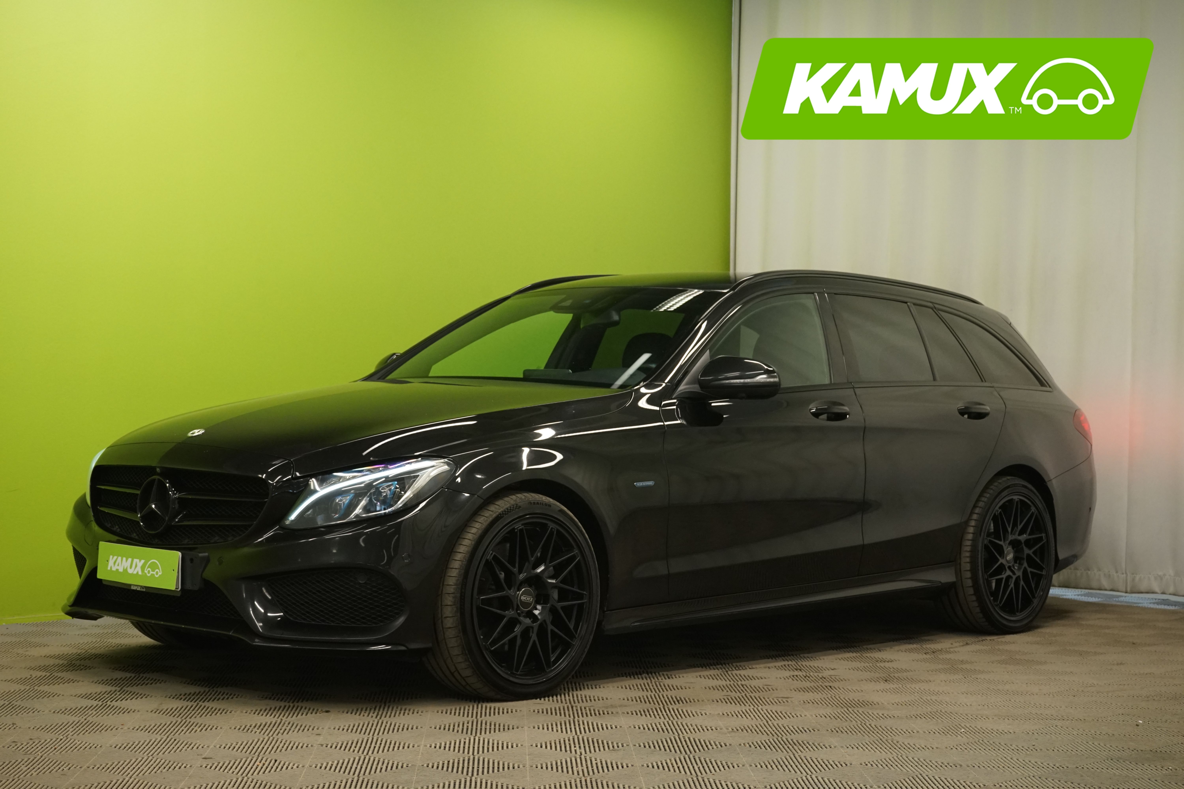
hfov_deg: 32.9
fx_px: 2006
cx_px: 592
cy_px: 394
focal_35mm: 61
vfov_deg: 22.3
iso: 2000
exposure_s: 1/25
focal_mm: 61
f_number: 9
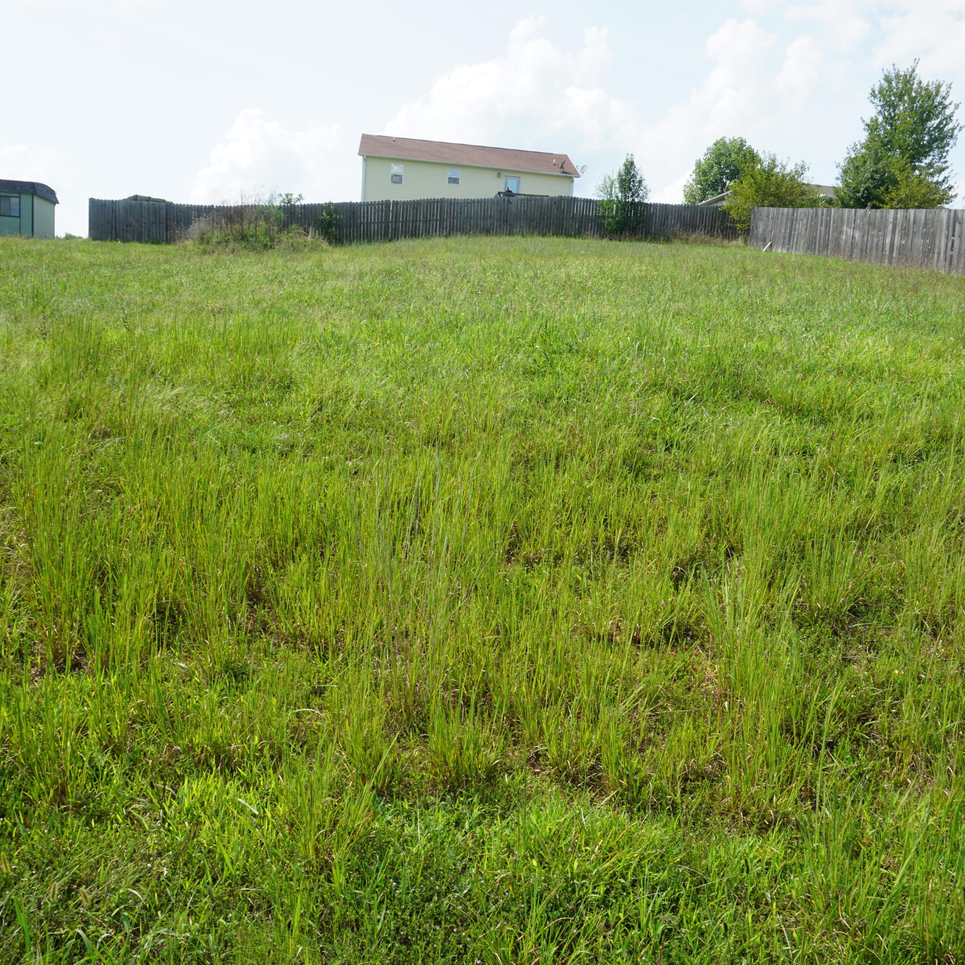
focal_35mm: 31
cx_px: 550
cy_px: 482
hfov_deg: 52.4
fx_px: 978
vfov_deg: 52.5
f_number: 10
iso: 100
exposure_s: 1/100
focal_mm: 16
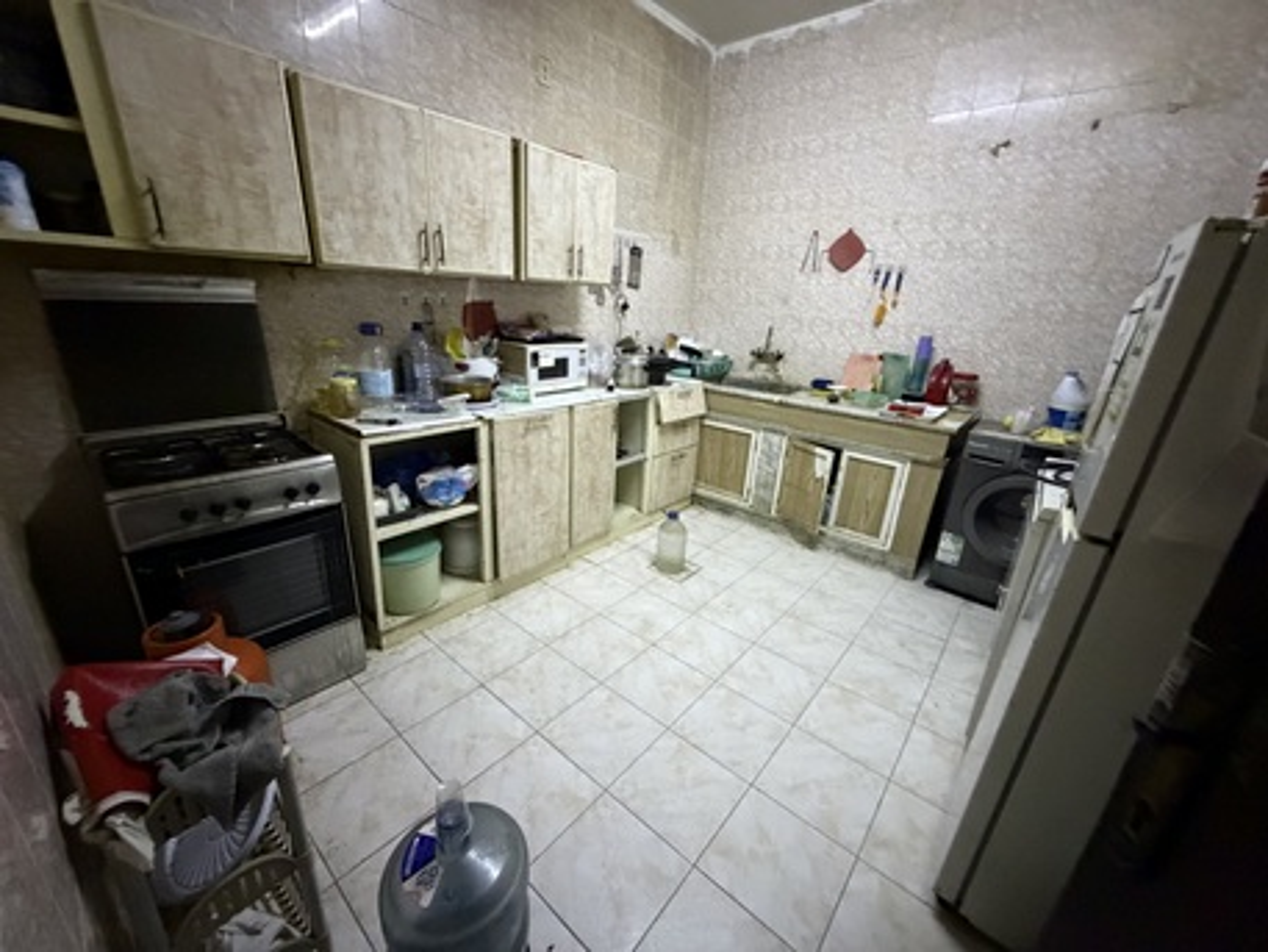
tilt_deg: -19.4
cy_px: 476
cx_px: 634
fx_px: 513
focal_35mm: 14
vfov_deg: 85.7
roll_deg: -3.4
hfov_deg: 102.0
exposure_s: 1/54
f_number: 2.2
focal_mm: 2.22
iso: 1250
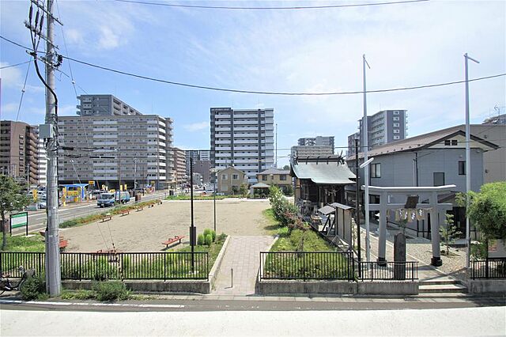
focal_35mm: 15
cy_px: 168
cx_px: 253
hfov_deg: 100.4
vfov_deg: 77.3
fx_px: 211
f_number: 7.1
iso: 100
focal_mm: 10
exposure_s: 1/500
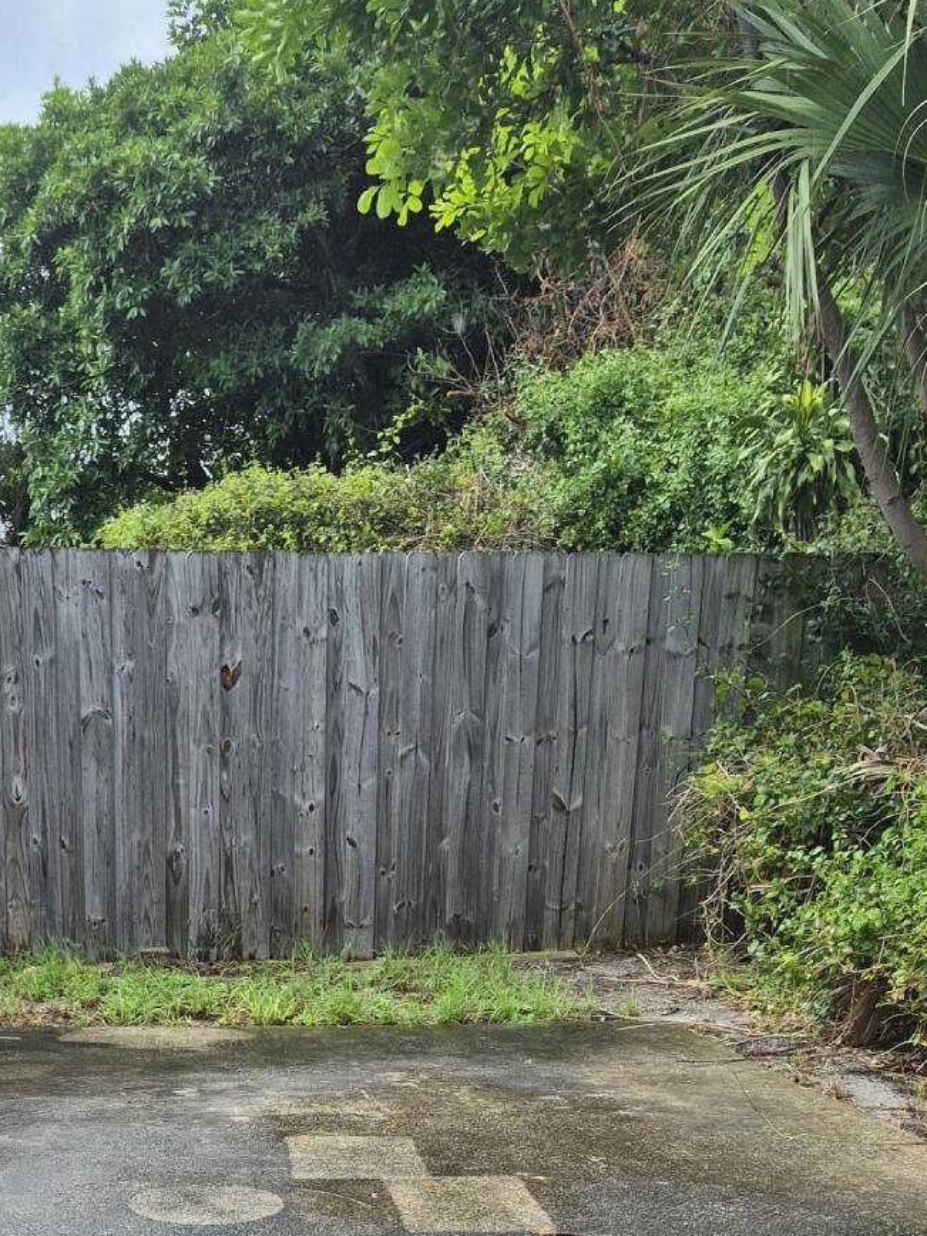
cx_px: 238
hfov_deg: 27.2
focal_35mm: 53
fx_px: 1892
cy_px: 1324
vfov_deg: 32.3
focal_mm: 5.4
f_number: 1.8
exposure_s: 1/1412
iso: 25
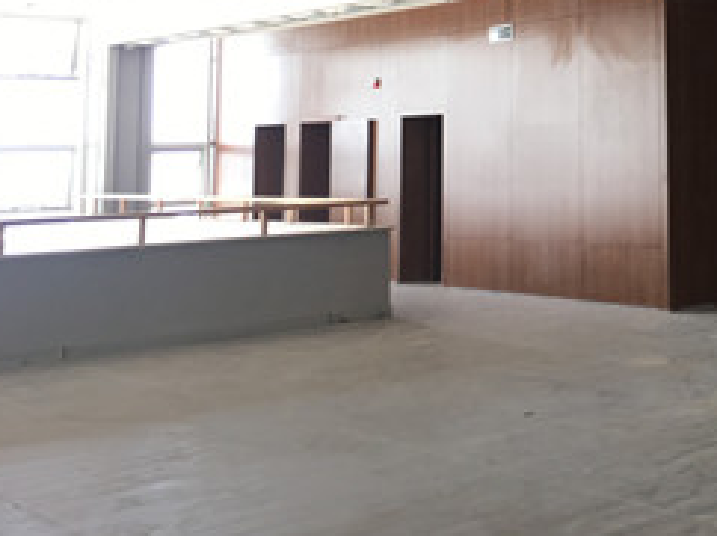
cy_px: 13
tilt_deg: +6.3
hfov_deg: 30.2
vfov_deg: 23.5
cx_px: 696
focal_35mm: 60
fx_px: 1242
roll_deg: +0.5
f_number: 2.2
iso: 32
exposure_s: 1/50
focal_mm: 4.15
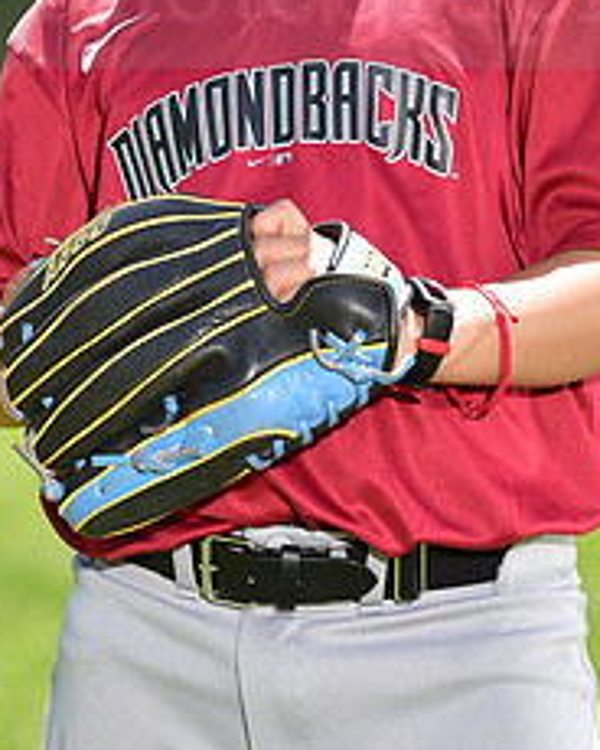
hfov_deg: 4.1
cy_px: -36
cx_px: 269
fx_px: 8391
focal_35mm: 378
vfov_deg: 5.1
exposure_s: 1/200
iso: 80
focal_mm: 160
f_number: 5
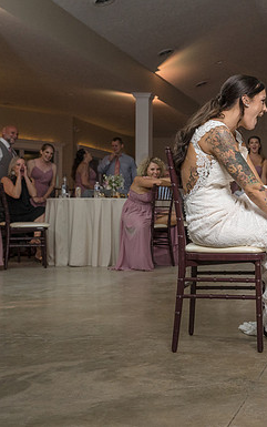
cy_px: 217
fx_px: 605
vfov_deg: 38.9
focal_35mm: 52
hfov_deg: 22.9
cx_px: 319
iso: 2000
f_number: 5.6
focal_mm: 31
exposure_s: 1/200
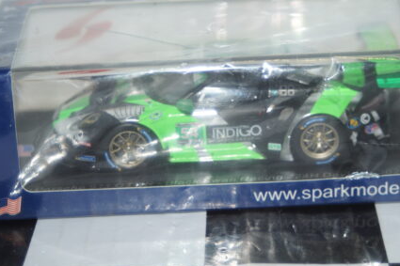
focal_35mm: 106
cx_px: 230
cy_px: 141
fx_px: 1177
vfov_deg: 12.9
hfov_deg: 19.3
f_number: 5.6
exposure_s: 1/80
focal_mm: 60
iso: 200
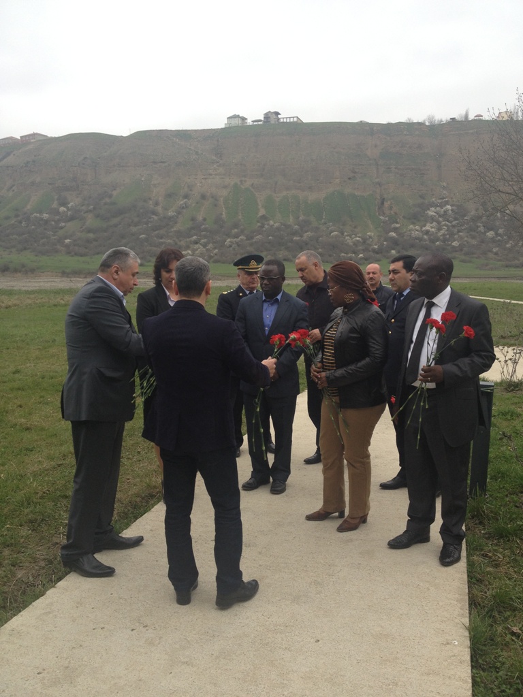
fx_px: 705
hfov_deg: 40.7
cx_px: 262
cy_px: 348
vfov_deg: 52.6
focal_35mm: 35
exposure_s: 1/334
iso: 50
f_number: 2.4
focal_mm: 4.28
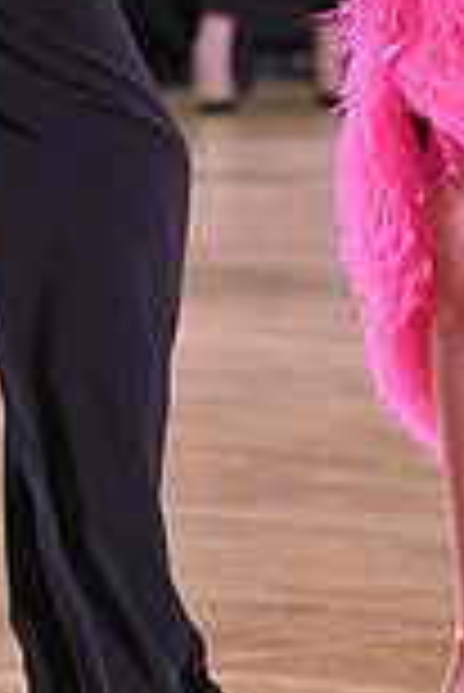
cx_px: 444
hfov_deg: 3.3
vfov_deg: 5.0
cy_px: -198
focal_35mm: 413
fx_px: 7966
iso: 3200
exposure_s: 1/320
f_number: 5
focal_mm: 110
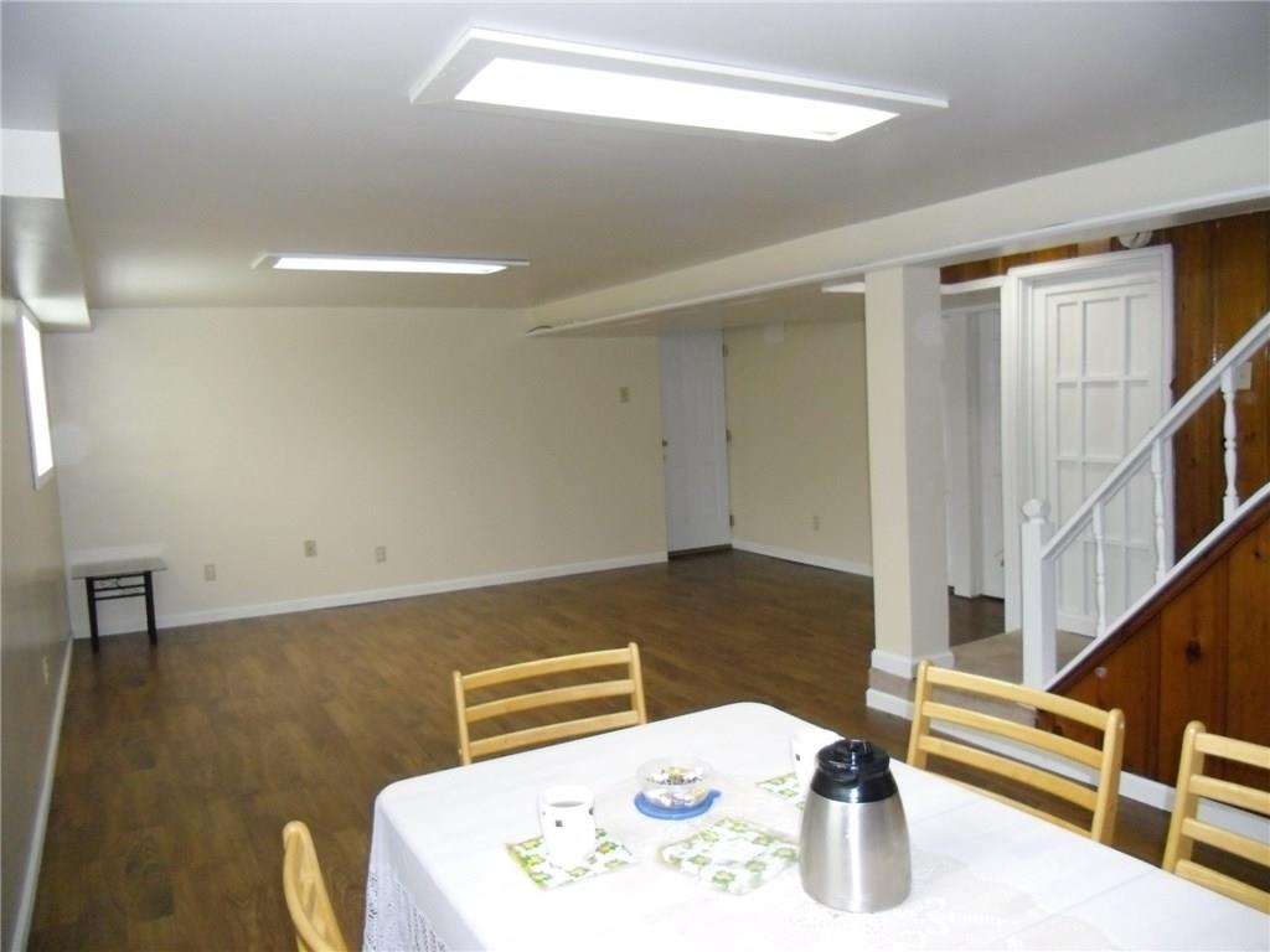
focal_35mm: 27
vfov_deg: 51.4
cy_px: 476
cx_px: 635
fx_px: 991
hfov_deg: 65.3
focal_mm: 4.9
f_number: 3.2
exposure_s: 1/60
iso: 400
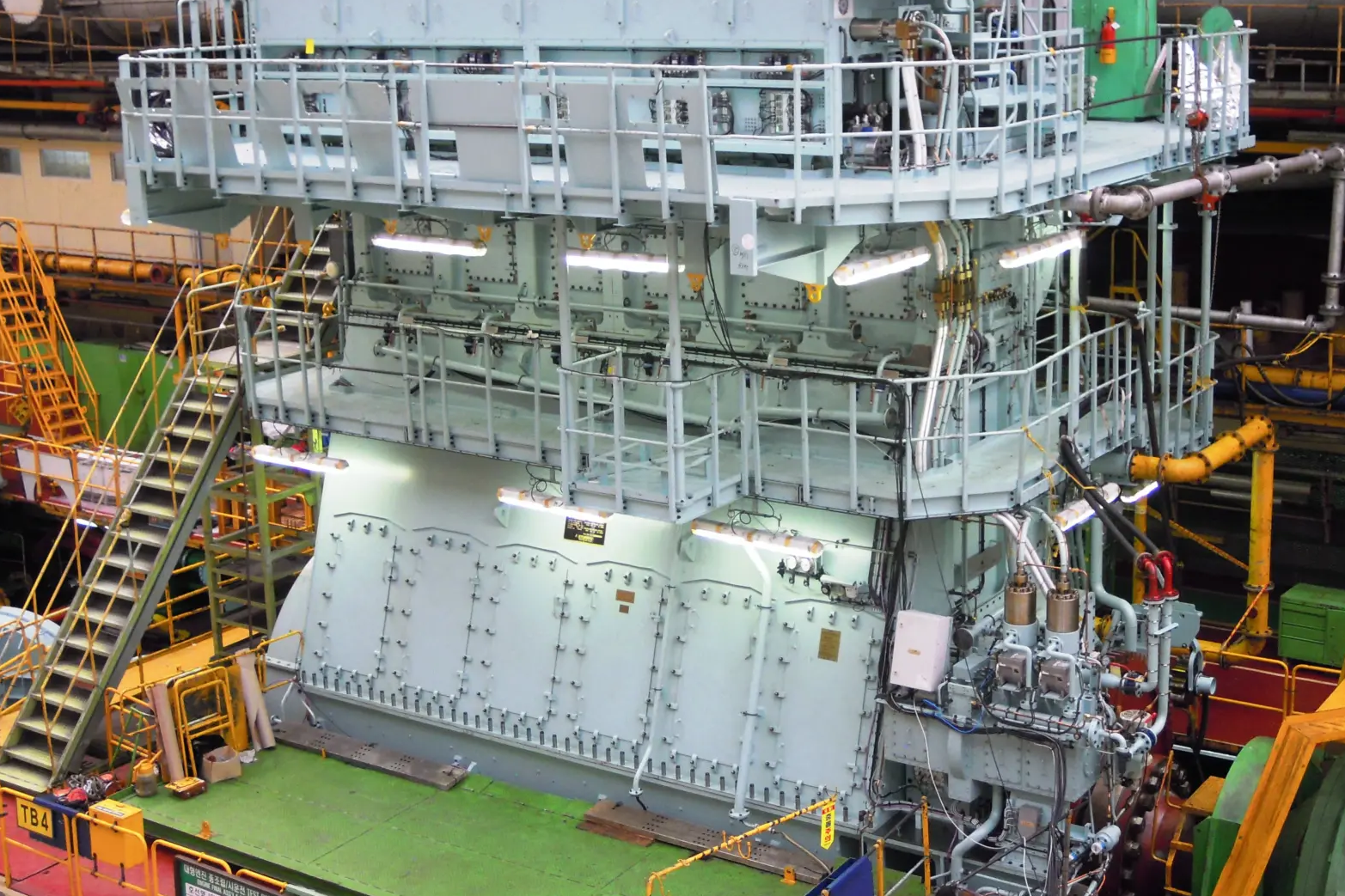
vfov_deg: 27.5
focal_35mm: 49
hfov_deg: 40.3
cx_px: 769
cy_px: 375
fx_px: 1830
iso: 250
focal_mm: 6.4
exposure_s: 1/40
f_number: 3
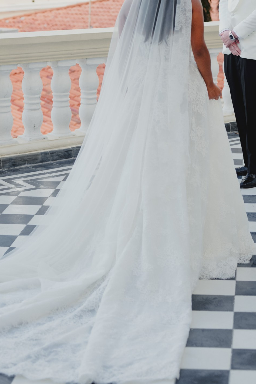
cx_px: 185
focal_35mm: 90
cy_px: 52
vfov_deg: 22.2
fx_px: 960
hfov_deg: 15.1
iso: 640
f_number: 2.8
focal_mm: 50
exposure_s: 1/640
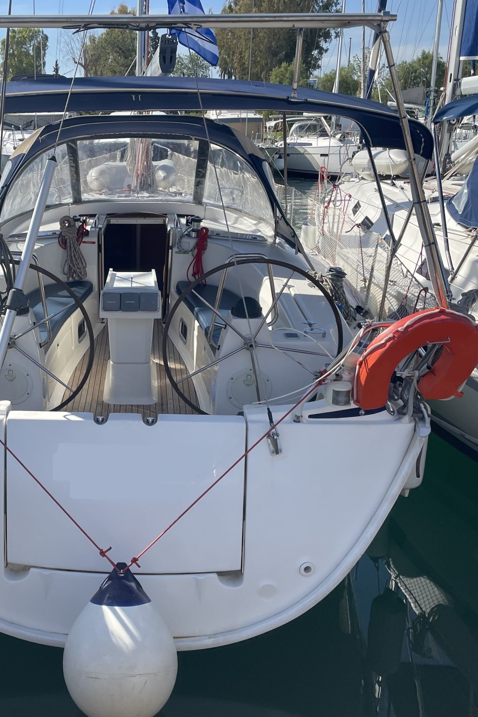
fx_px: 737
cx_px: 105
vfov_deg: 51.9
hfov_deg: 35.0
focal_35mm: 37
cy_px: 368
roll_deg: +0.9
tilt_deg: -17.3
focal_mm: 4.2
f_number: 1.6
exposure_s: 1/2506
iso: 32
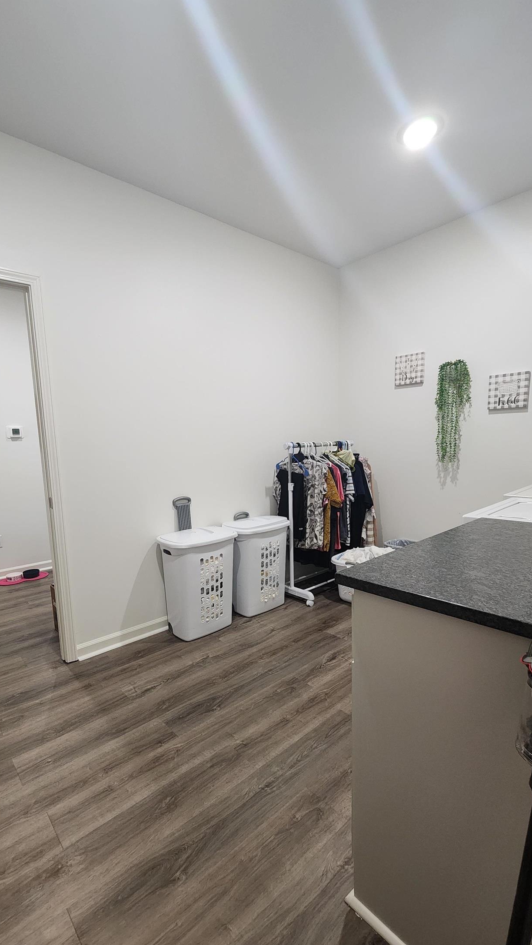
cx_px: 237
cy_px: 497
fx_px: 376
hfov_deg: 70.3
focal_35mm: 15
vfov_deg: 102.9
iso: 320
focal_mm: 2.2
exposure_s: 1/60
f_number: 2.2
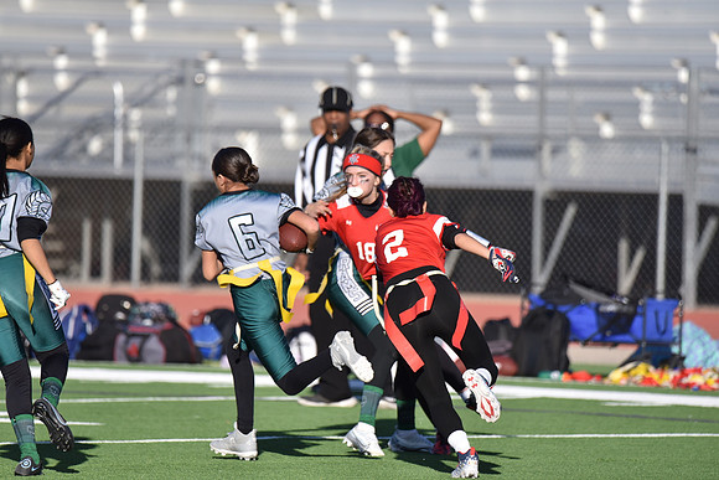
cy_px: 240
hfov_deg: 3.7
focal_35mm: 550
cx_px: 360
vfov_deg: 2.5
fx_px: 10987
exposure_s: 1/4000
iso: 900
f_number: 6.3
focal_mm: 550
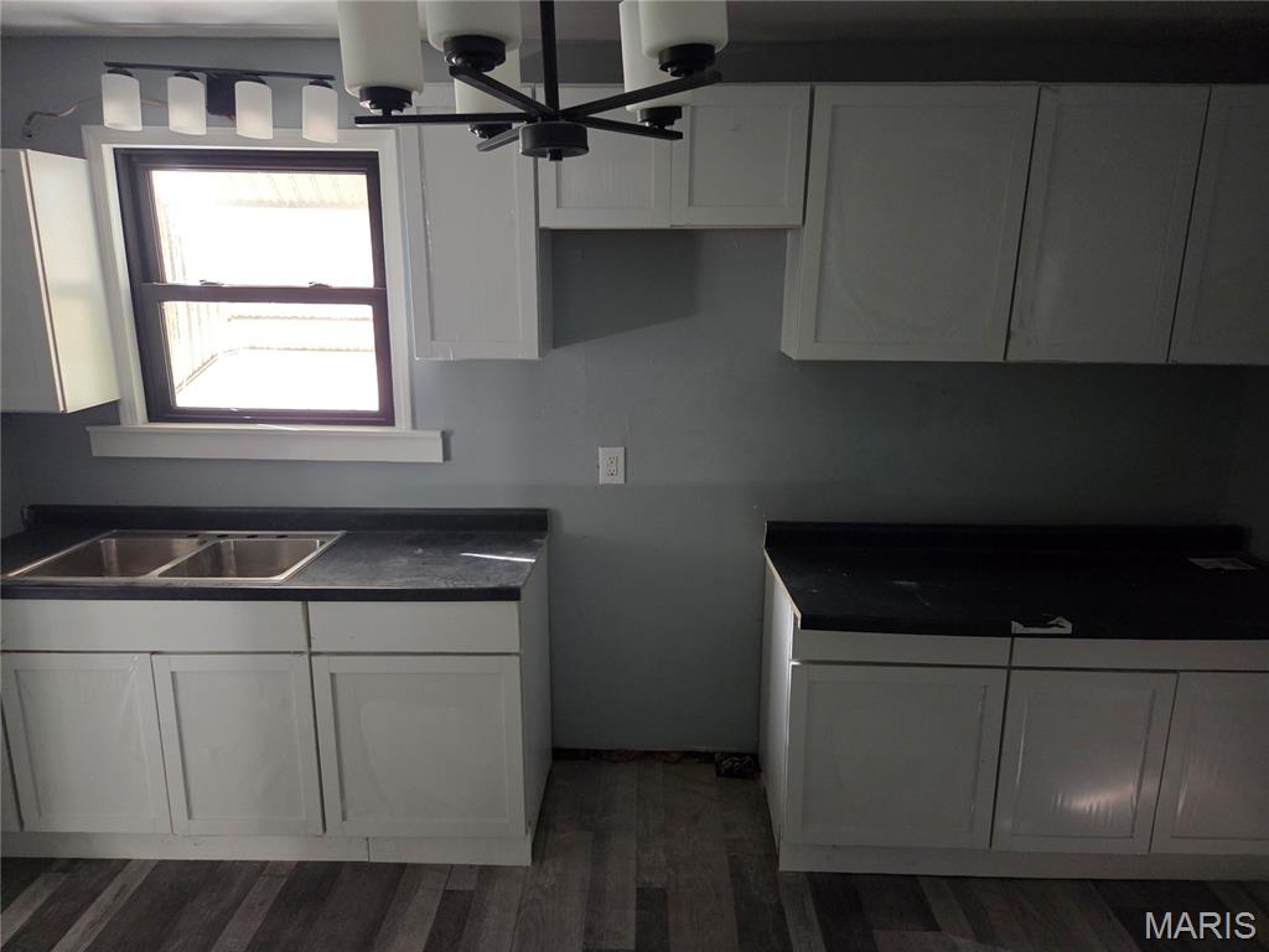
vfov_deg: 58.9
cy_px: 476
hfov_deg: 73.9
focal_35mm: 23
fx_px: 843
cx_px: 634
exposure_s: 1/60
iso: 1250
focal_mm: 5.4
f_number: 1.8
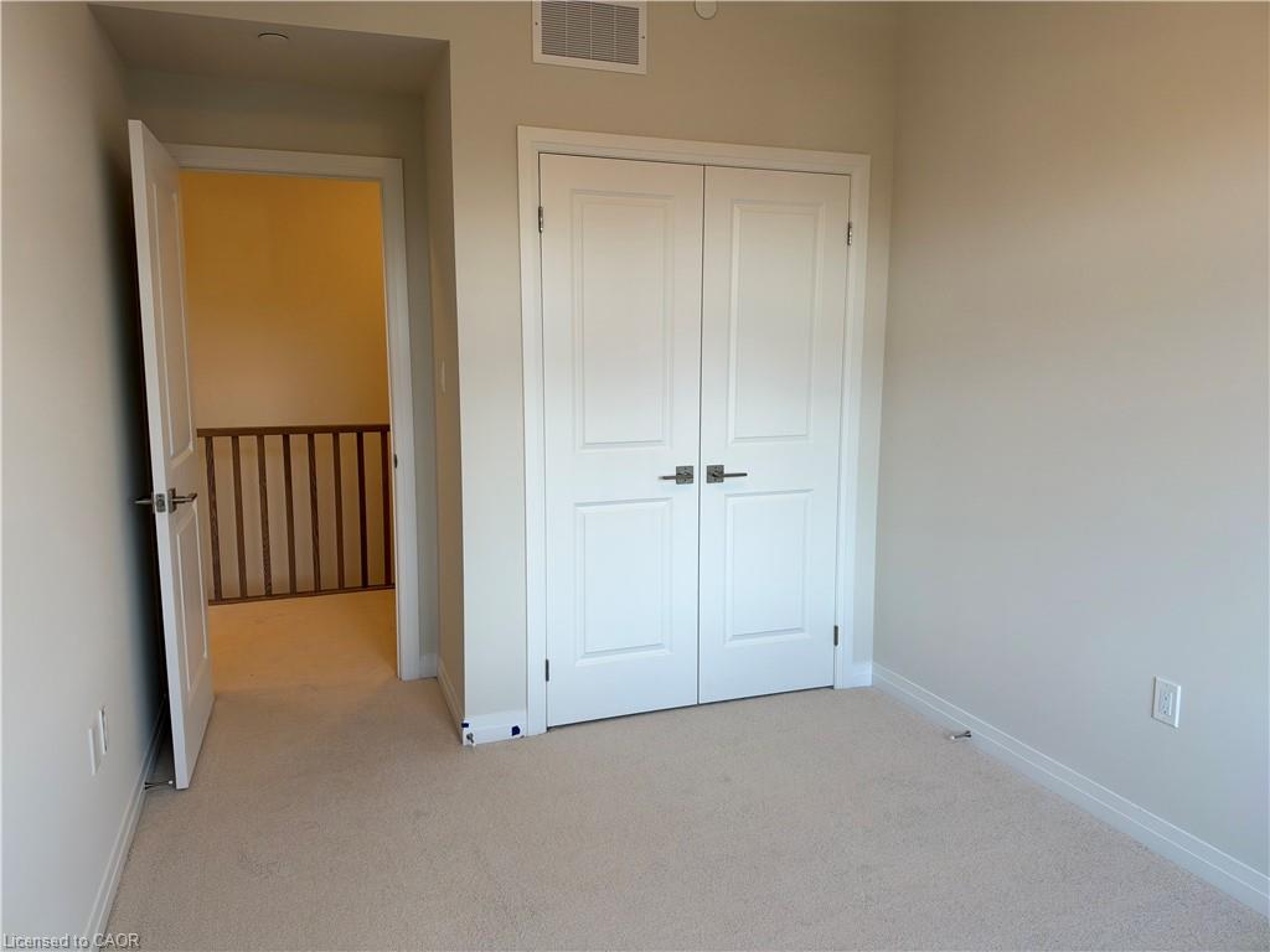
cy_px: 476
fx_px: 881
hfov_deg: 71.6
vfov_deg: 56.8
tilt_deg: -6.1
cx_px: 635
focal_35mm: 24
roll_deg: +0.8
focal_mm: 6.93
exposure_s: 1/120
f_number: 1.8
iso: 100
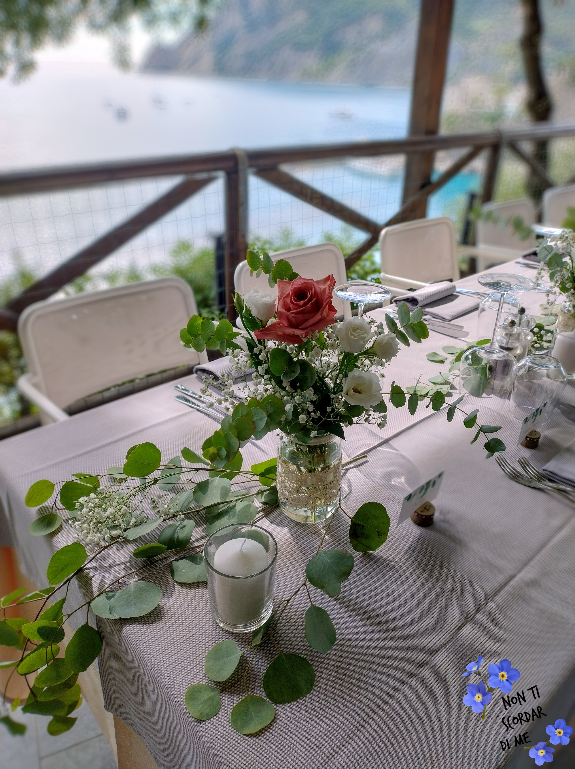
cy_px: 384
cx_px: 288
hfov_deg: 54.8
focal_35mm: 25
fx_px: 555
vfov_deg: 69.4
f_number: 1.7
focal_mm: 4.71
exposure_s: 1/188
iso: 100
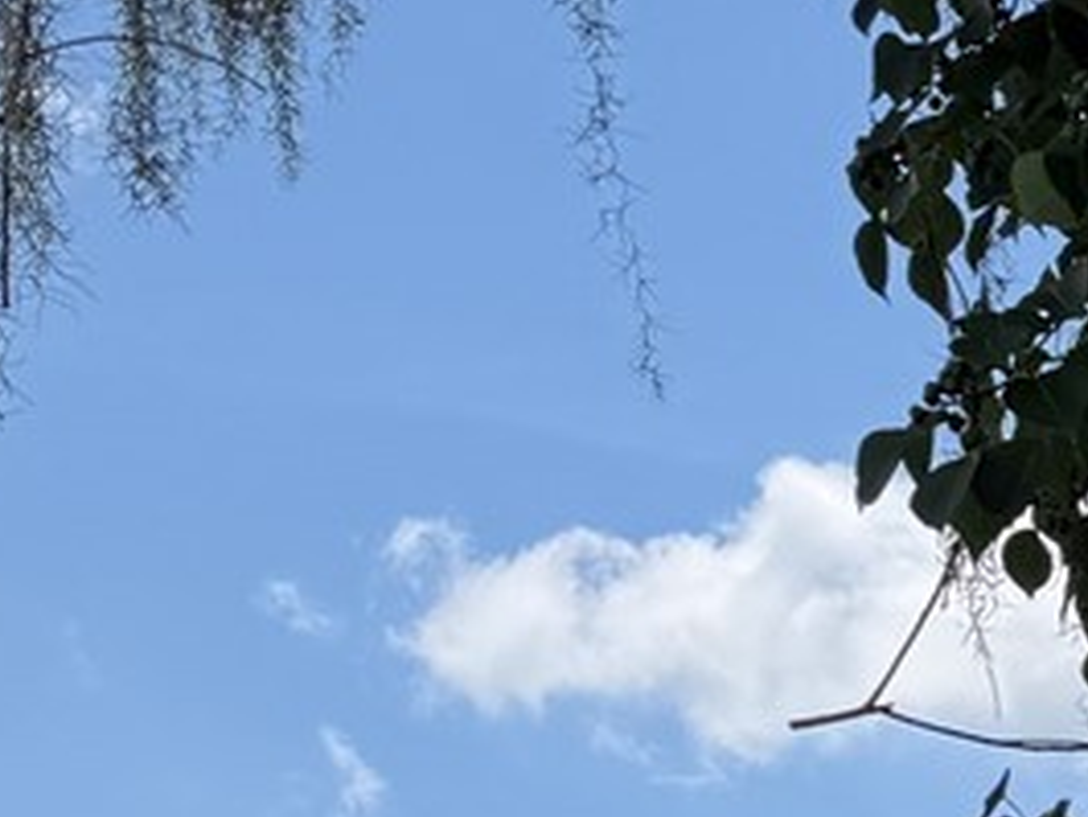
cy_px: 1852
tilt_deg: +0.4
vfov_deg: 9.3
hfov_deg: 13.3
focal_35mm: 145
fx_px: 4559
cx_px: 1252
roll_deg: -1.0
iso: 80
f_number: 1.78
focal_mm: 6.76
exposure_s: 1/4673
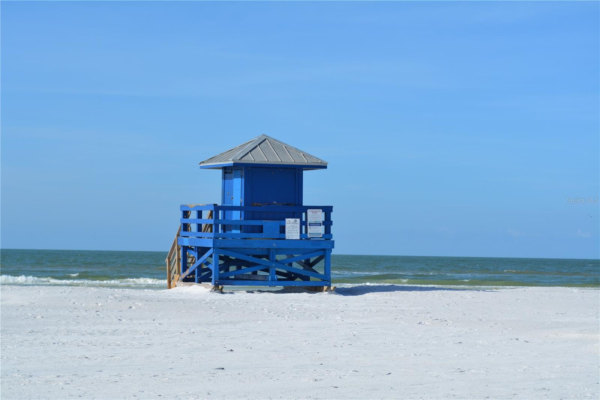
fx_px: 1375
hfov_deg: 24.6
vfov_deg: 16.5
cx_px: 300
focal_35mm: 82
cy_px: 200
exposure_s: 1/320
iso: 100
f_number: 9
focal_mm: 55
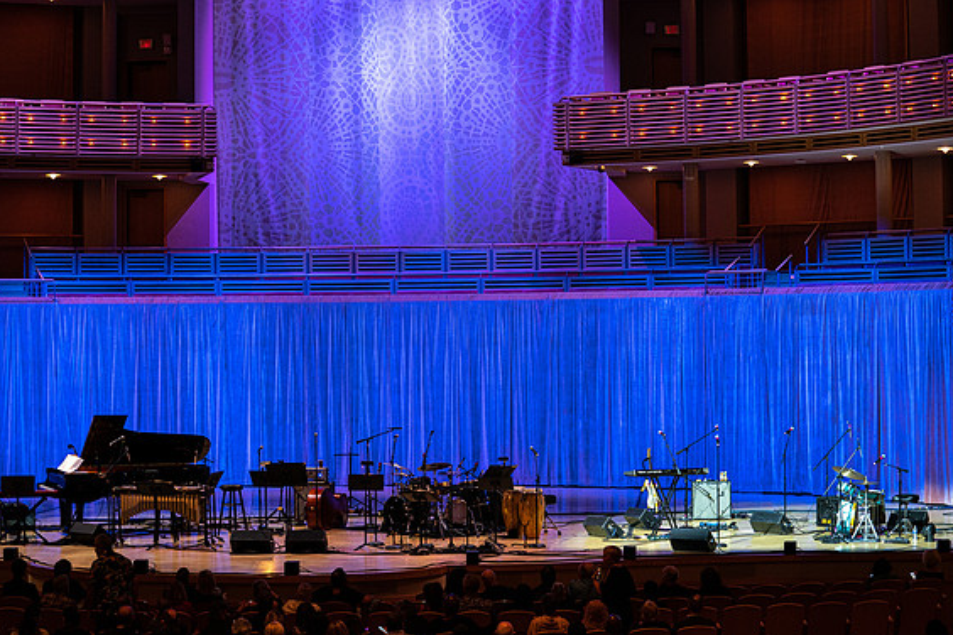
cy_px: 325
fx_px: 1959
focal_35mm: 74
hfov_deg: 27.3
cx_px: 471
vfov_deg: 18.4
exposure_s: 1/50
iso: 3200
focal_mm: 70
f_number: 4
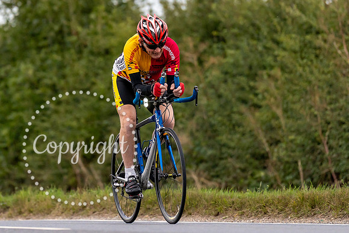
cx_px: 130
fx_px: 3359
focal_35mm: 346
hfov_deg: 5.9
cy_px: 59
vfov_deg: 4.0
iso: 1600
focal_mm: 200
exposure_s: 1/800
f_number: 3.2
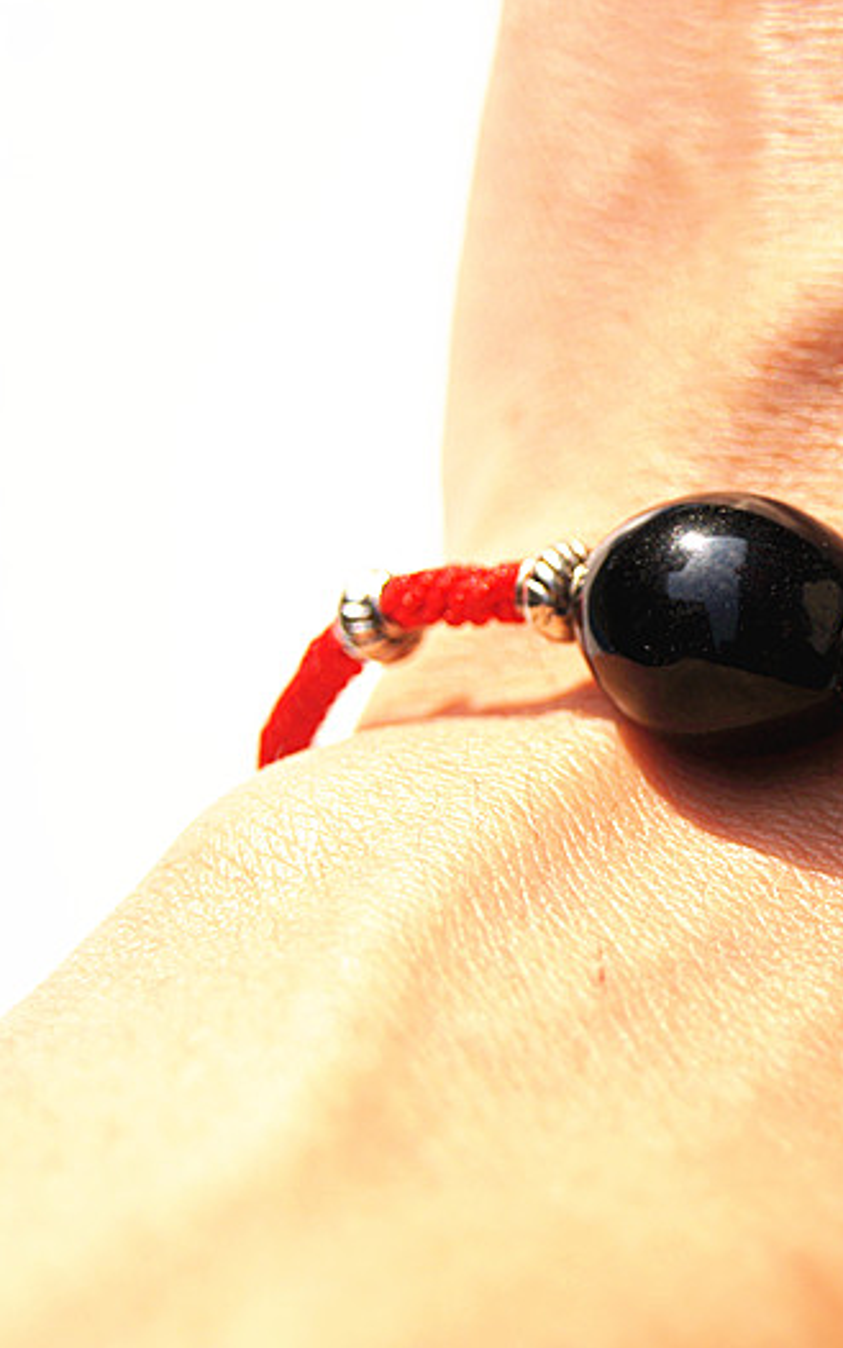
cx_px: 812
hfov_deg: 10.2
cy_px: 677
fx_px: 4694
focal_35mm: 128
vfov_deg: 16.3
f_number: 6.3
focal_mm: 55
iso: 200
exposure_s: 1/800
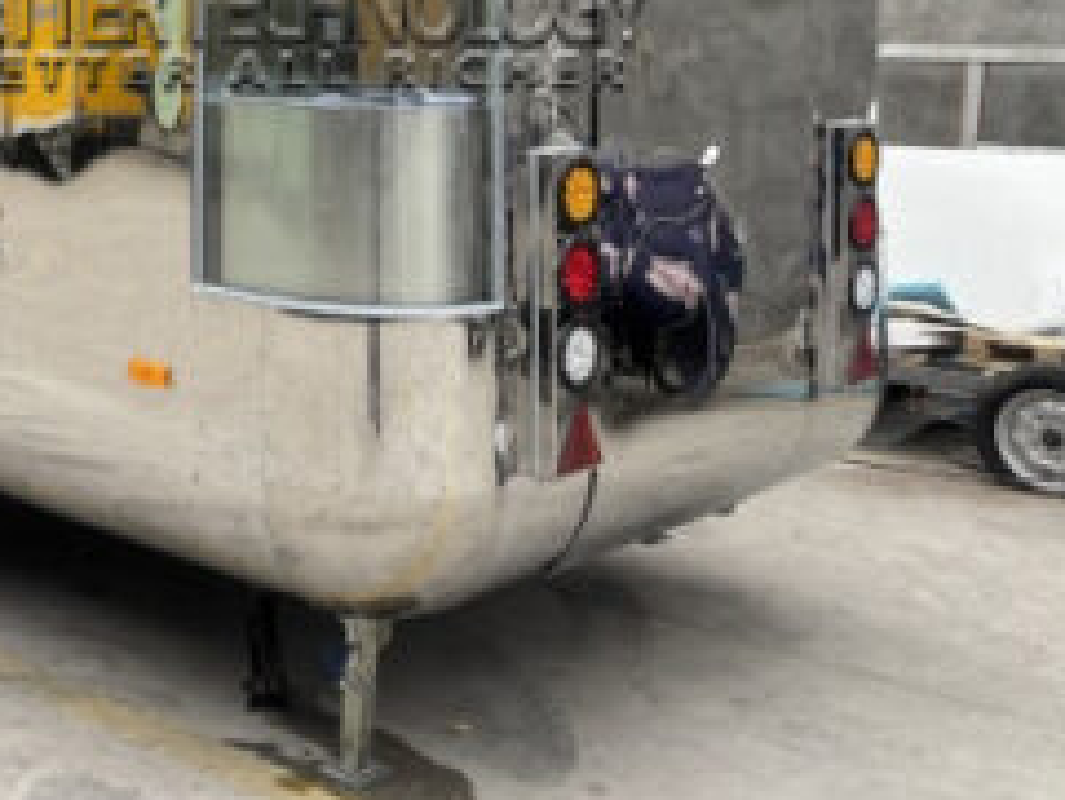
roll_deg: -0.2
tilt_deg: +0.4
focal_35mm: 54
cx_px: 137
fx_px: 1662
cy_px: 7
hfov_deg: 33.9
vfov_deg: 25.7
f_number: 1.6
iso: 50
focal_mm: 5.96
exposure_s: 1/255
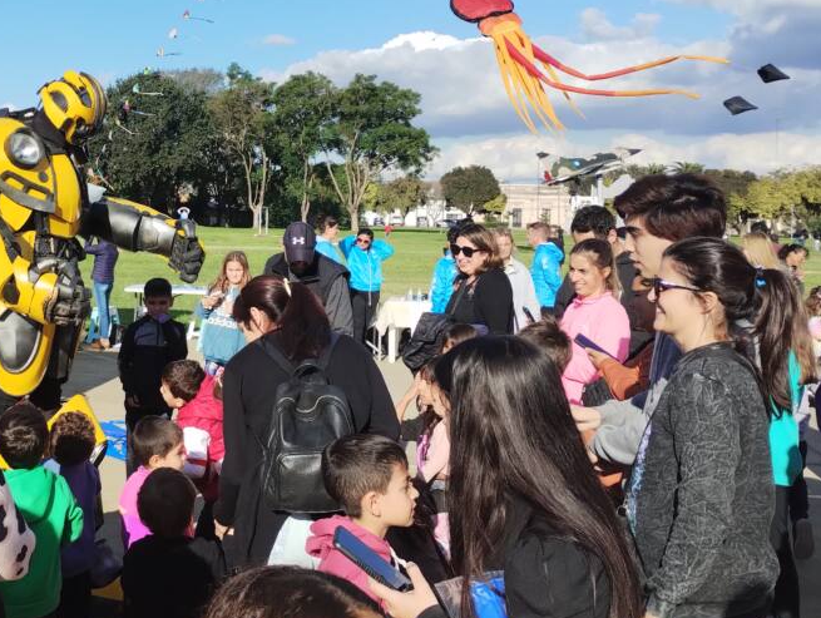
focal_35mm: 47
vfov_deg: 30.7
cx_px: 152
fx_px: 1116
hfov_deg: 38.7
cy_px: 212
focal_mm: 4.27
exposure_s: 1/789
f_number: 1.8
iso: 100
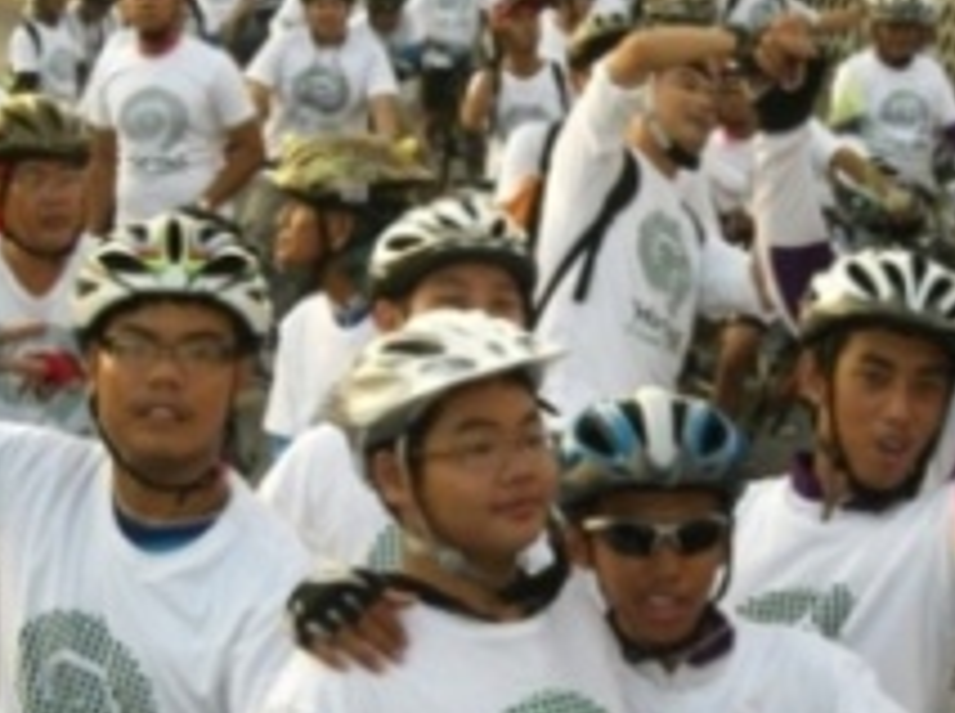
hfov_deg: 19.4
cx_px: 594
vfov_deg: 14.5
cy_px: 594
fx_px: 2782
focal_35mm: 101
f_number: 3.7
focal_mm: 8.82
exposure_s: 1/125
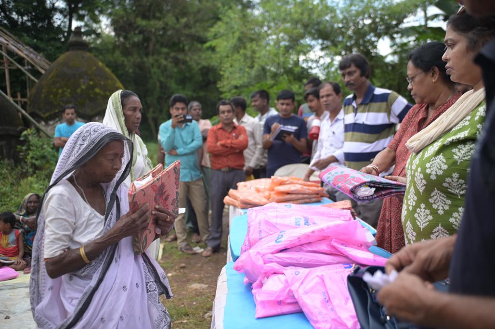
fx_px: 522
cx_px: 248
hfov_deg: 50.7
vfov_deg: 35.0
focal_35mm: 38
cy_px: 164
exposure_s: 1/320
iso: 125
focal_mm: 38
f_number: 3.5
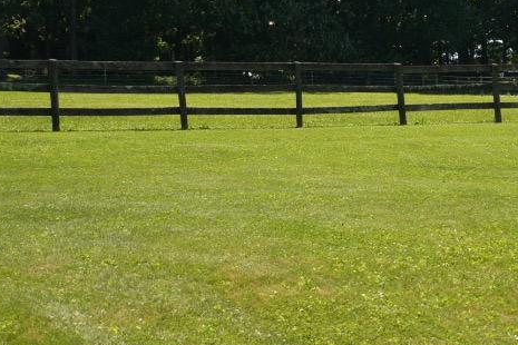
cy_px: 224
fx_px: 1352
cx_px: 512
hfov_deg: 21.0
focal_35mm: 94
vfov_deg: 14.5
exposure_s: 1/800
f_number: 3.5
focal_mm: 18
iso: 100
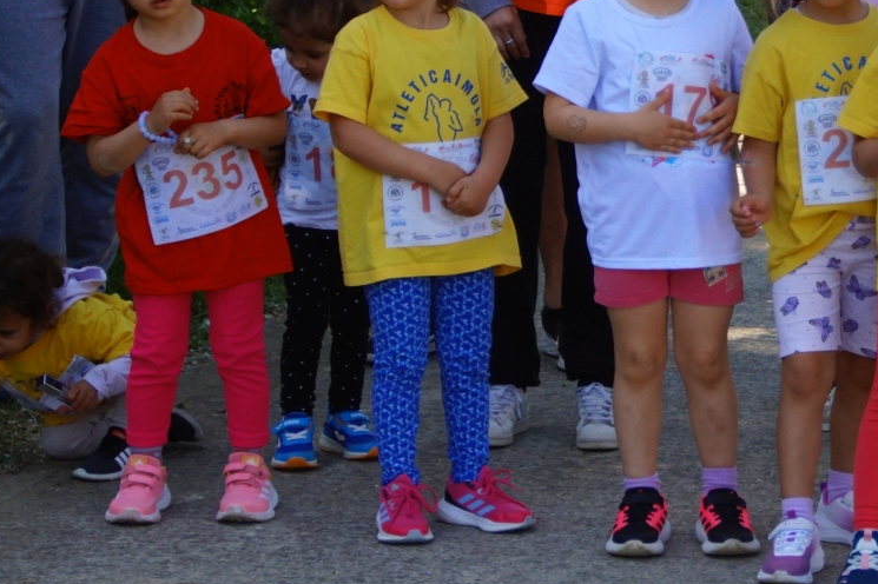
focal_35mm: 177
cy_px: 234
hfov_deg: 11.5
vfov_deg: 7.7
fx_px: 4316
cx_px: 821
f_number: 5
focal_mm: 55
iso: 500
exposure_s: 1/640
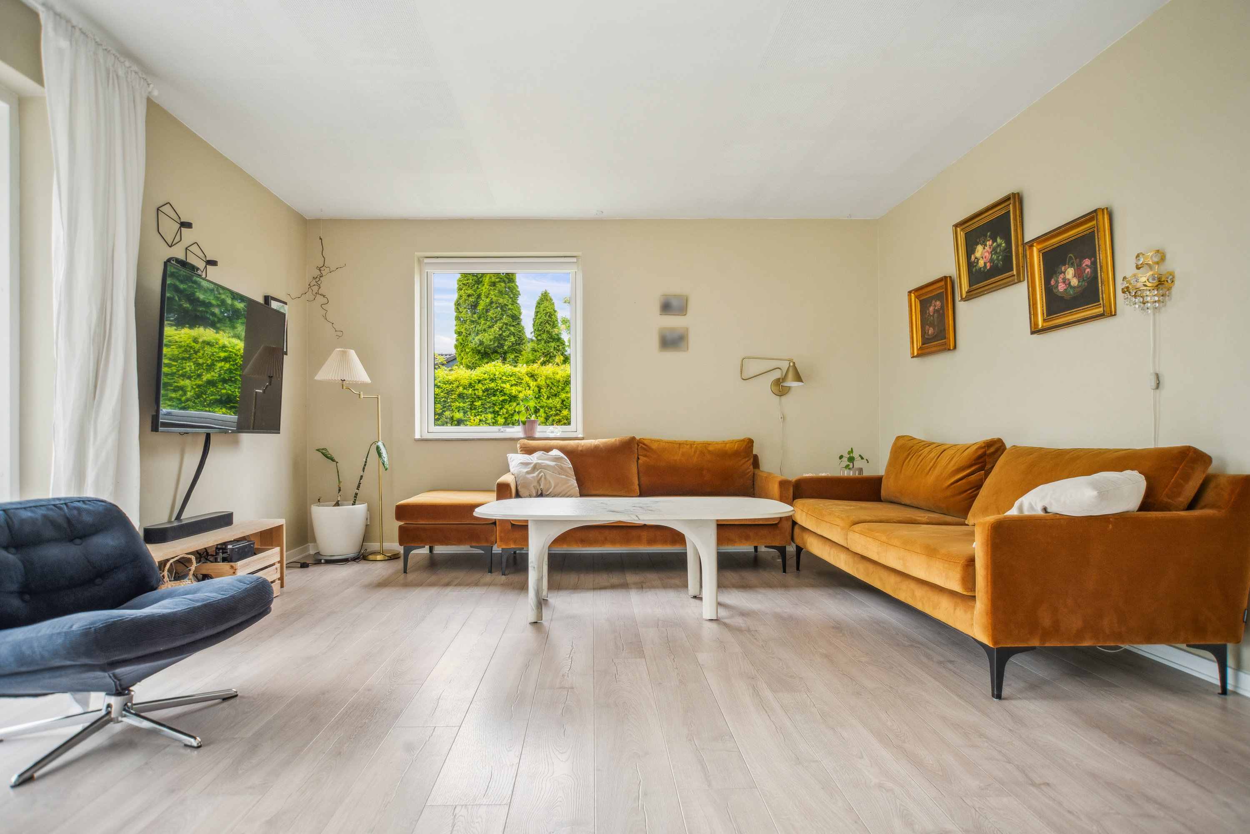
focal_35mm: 20
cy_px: 417
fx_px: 694
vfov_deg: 61.9
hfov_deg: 84.0
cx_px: 625
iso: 1250
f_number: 8
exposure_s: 1/60
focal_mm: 20
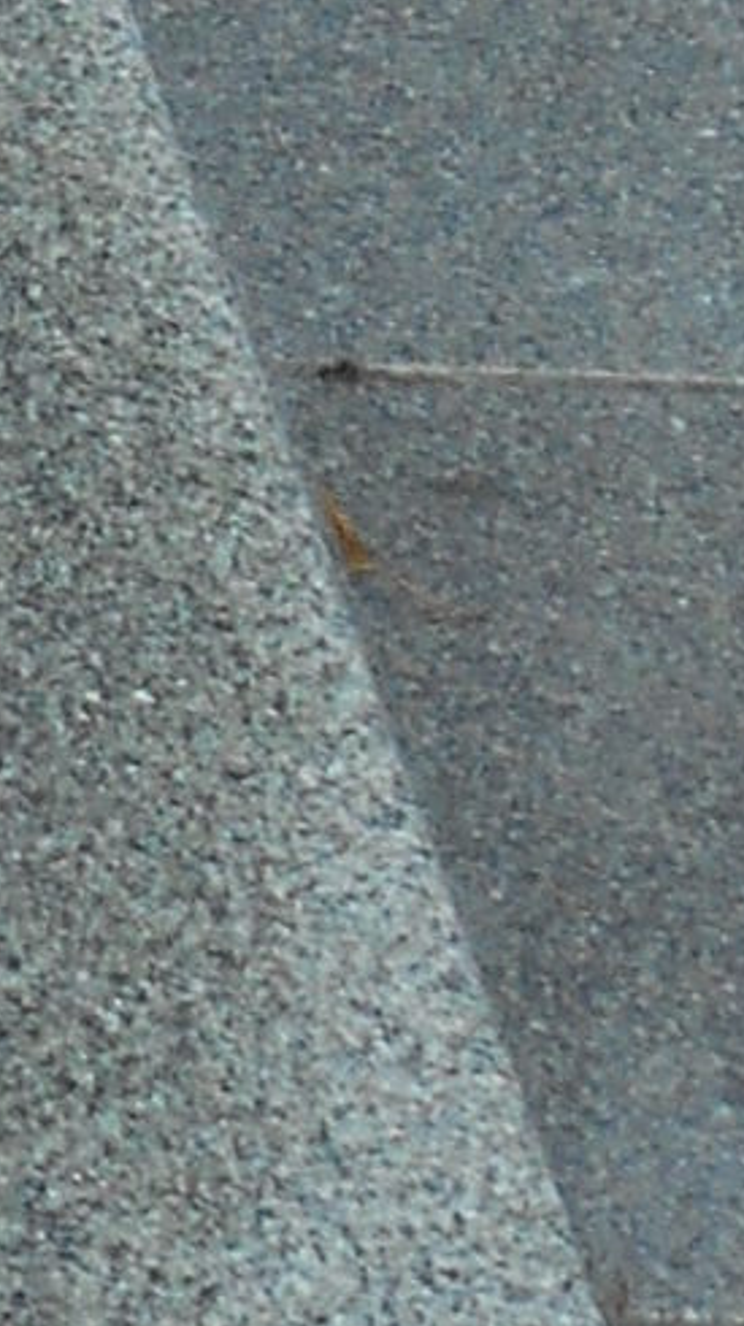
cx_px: -1775
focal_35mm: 211
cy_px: -609
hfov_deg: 5.3
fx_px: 7413
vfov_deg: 9.9
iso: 80
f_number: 3.2
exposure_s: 1/640
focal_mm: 4.6
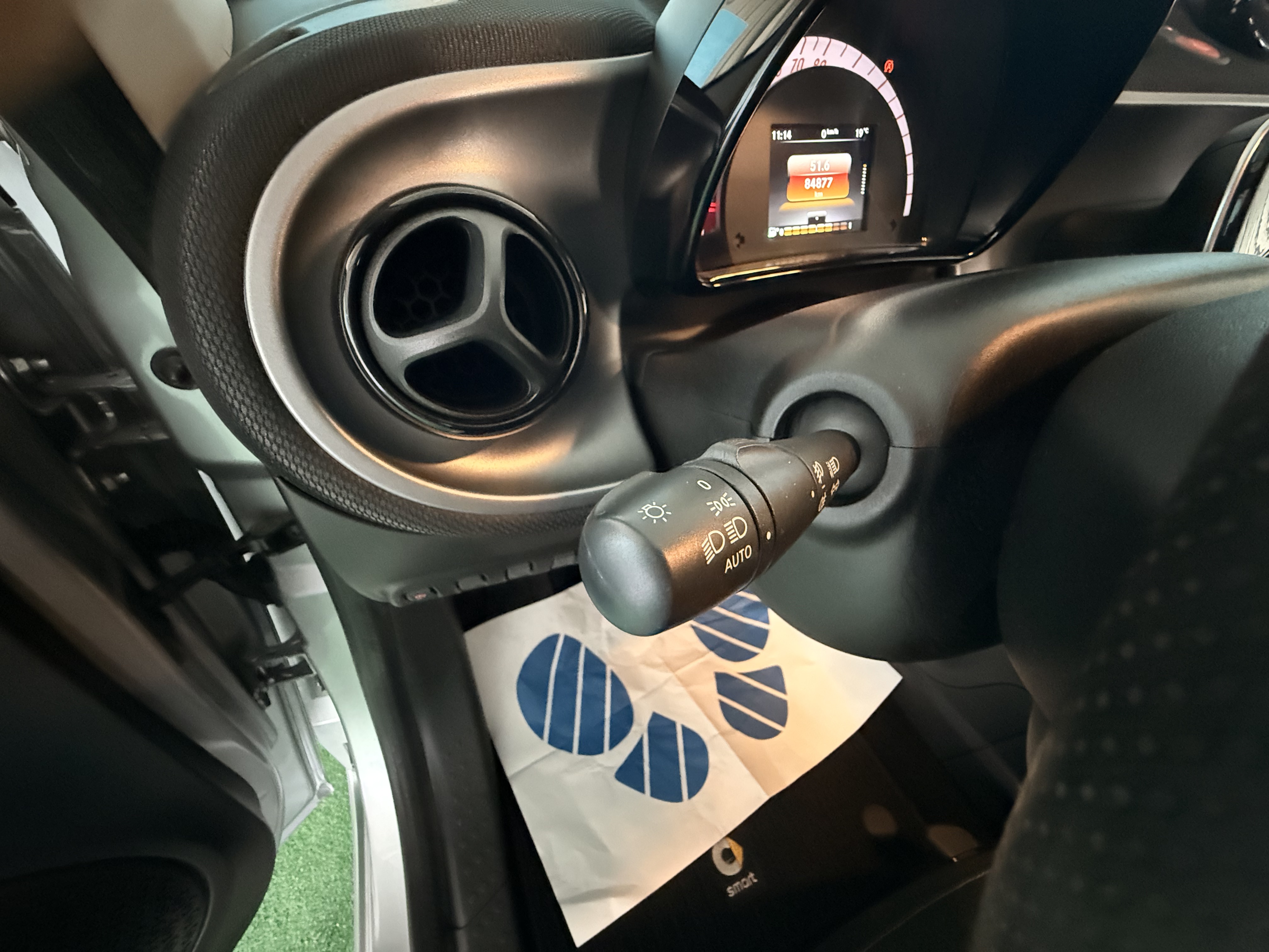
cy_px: 476
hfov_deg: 102.1
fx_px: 513
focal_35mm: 14
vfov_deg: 85.7
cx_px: 634
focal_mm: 2.22
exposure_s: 1/34
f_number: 2.2
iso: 1600
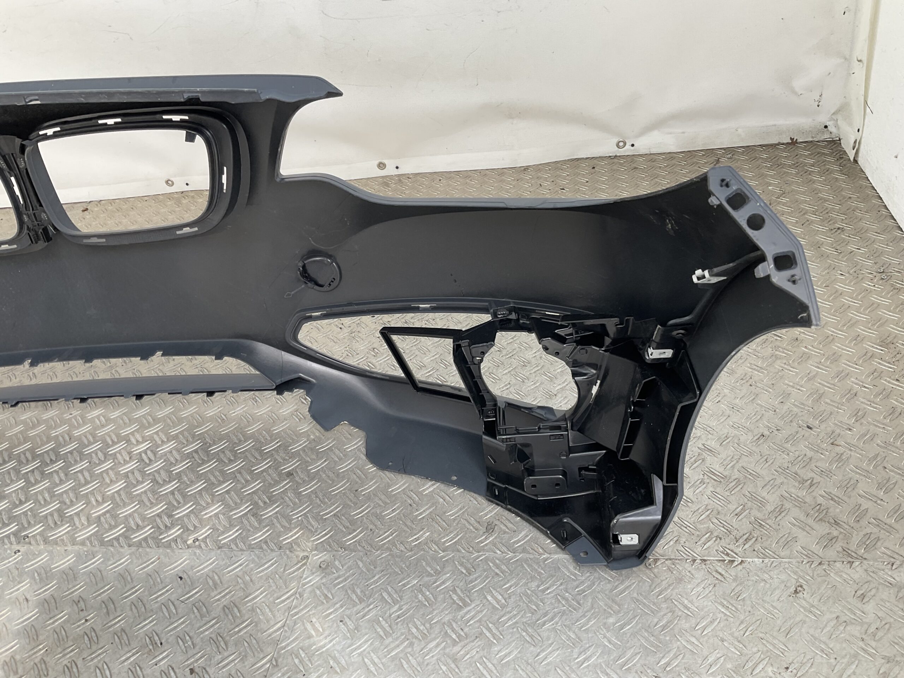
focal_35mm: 29
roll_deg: +10.6
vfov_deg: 48.2
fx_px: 757
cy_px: 339
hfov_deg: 61.7
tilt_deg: -35.6
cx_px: 452
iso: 16
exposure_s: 1/108
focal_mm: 3
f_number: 1.8
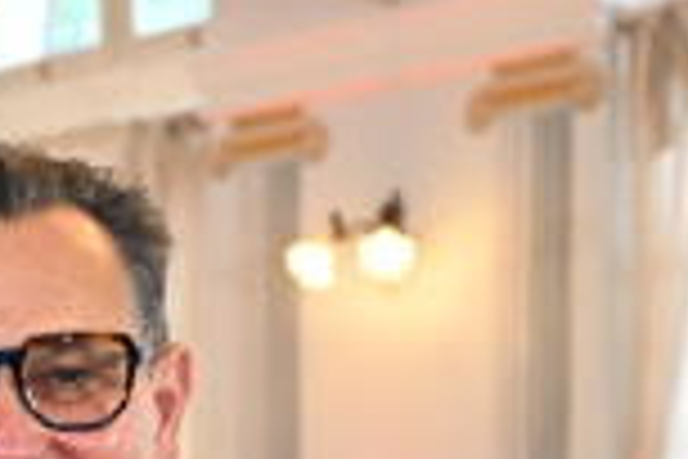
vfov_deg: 8.9
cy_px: 945
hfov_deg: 13.7
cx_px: -207
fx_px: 2752
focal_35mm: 144
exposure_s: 1/250
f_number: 4.5
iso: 2500
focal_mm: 32
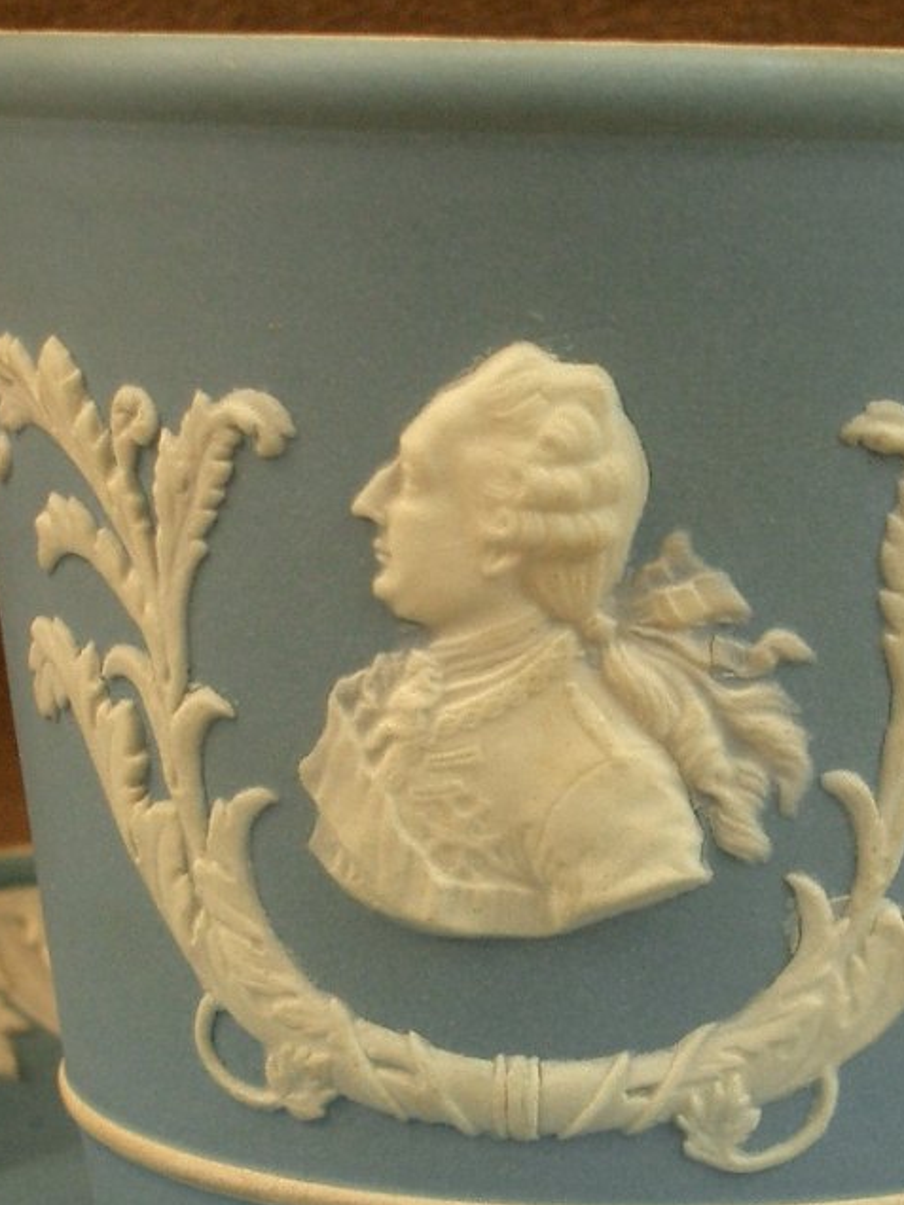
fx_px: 4074
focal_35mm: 117
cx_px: 646
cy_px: 724
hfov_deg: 12.6
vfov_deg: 16.8
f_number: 3.5
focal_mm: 10.2
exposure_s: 1/60
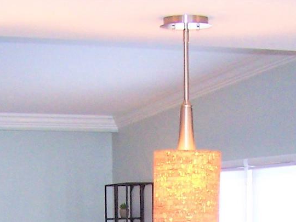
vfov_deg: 9.7
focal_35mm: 144
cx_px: 156
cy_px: 410
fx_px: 1231
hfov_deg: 13.7
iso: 140
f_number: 2.8
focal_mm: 6.3
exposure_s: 1/60
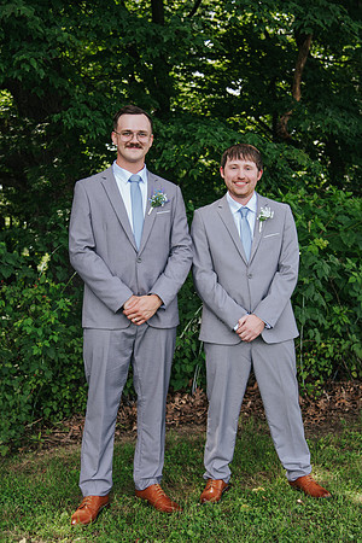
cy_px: 272
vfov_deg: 35.1
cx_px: 154
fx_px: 859
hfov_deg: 23.8
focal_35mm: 57
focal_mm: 38
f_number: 4
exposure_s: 1/200
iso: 200
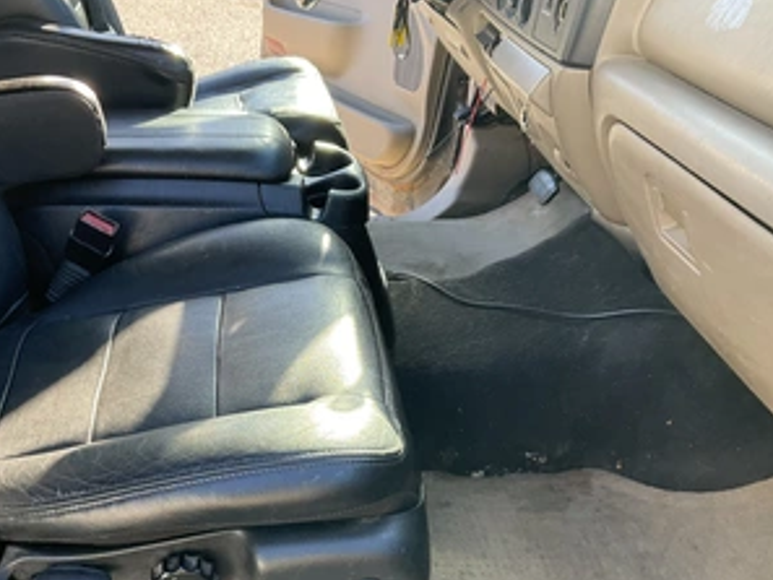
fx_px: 871
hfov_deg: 47.5
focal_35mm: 39
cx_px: 299
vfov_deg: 36.5
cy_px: 382
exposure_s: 1/122
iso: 40
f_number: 1.8
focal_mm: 3
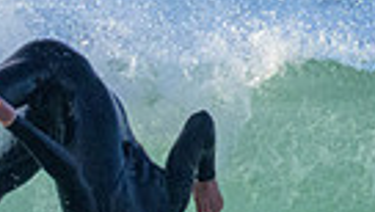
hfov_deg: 0.5
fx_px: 44219
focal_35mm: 4440
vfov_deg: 0.3
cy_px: 128
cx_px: -273
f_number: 11
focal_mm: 800
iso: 4500
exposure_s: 1/2000
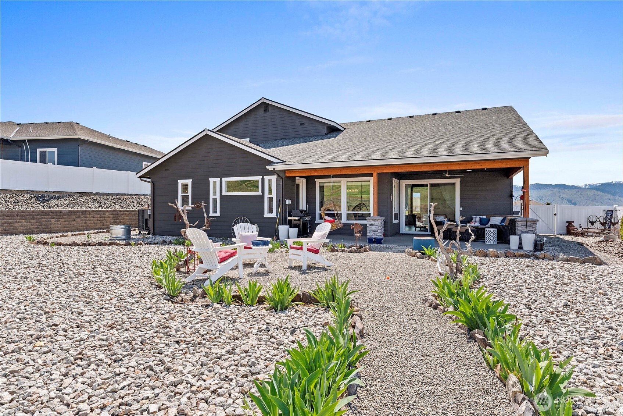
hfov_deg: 84.0
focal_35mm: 20
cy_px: 208
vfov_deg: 62.0
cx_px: 312
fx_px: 346
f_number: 8
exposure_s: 1/400
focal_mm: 20
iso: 100
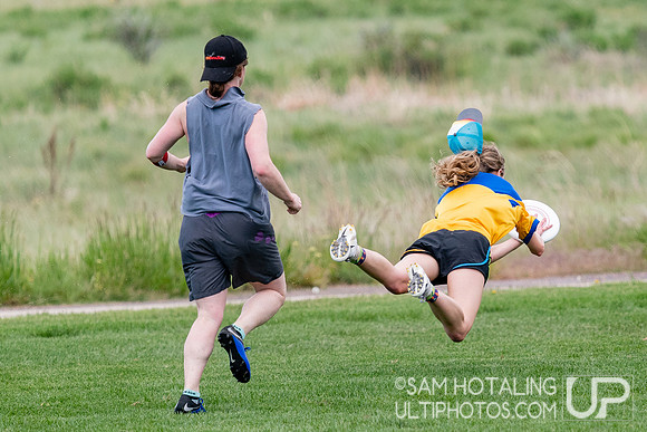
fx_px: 10176
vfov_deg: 2.4
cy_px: 272
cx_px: 496
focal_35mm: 566
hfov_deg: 3.6
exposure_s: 1/2000
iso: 400
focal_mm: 200
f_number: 2.8
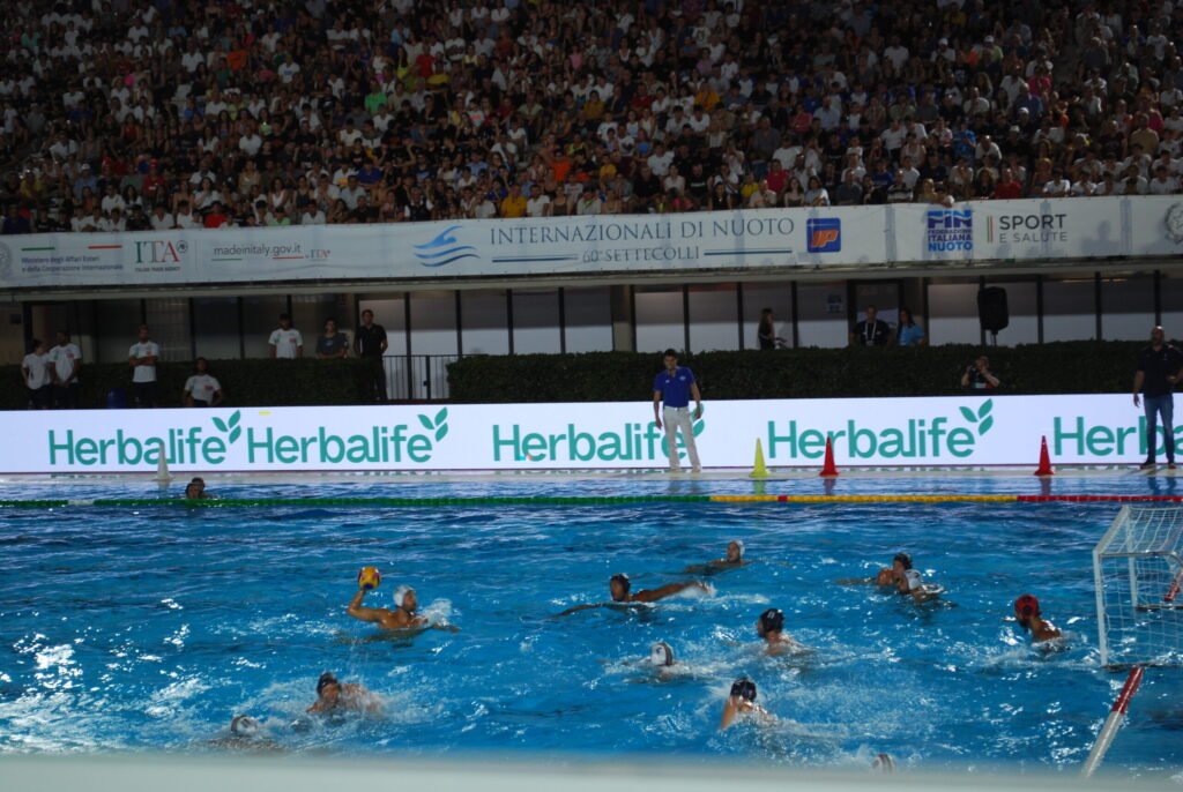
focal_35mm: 82
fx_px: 2715
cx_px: 592
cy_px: 396
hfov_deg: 24.6
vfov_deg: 16.6
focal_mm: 55
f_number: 5.6
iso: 280
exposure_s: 1/30
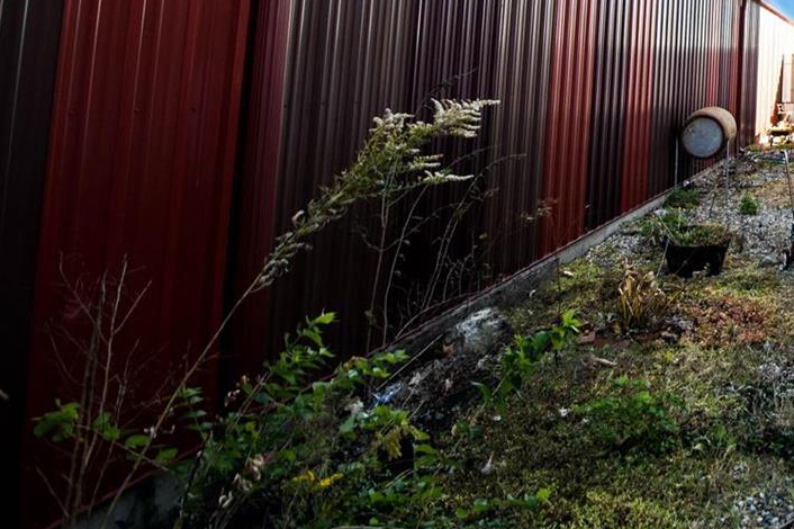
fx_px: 750
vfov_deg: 34.7
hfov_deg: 42.6
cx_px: 890
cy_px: -20
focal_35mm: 34
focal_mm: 10
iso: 800
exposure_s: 1/320
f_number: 3.5
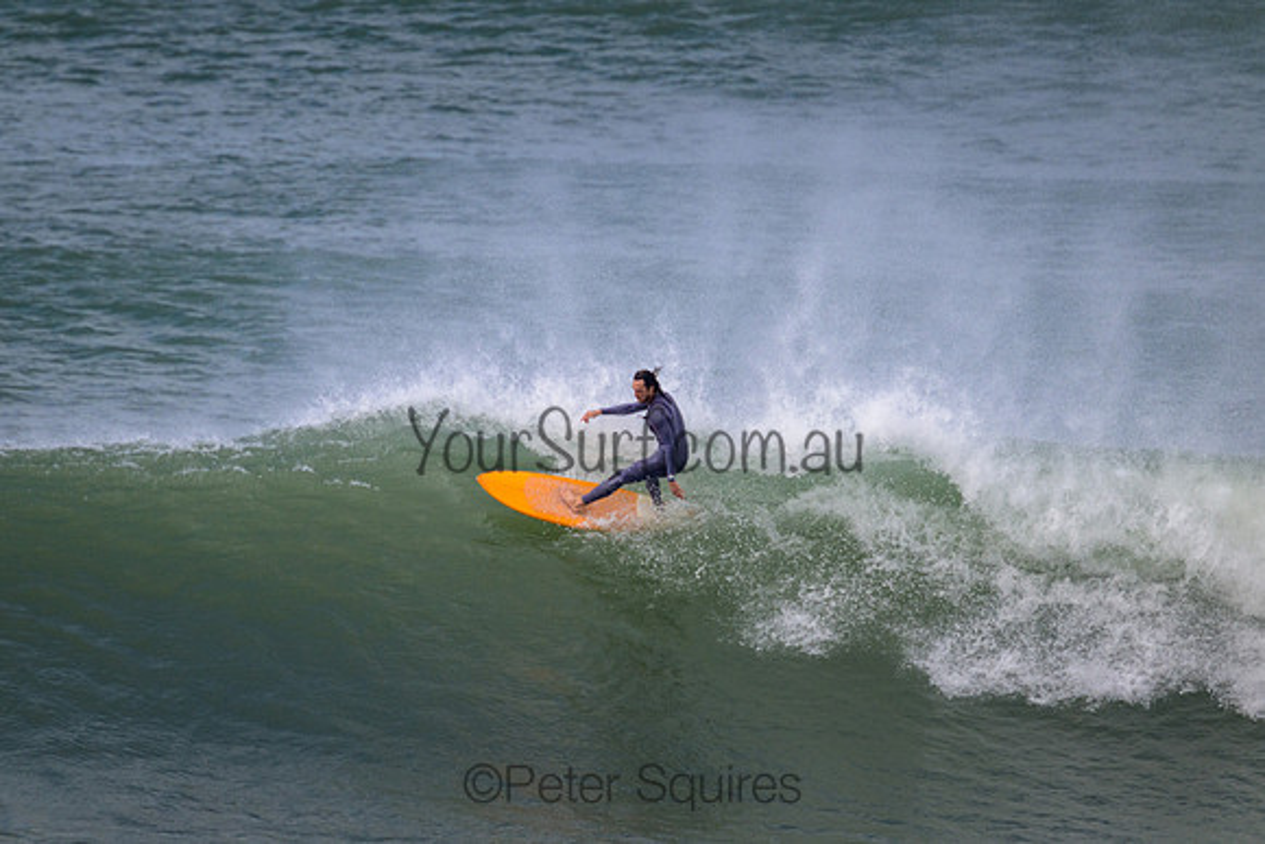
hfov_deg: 2.6
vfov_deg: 1.7
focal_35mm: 800
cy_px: 422
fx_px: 28116
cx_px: 632
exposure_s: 1/2000
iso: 1000
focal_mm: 800
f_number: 11
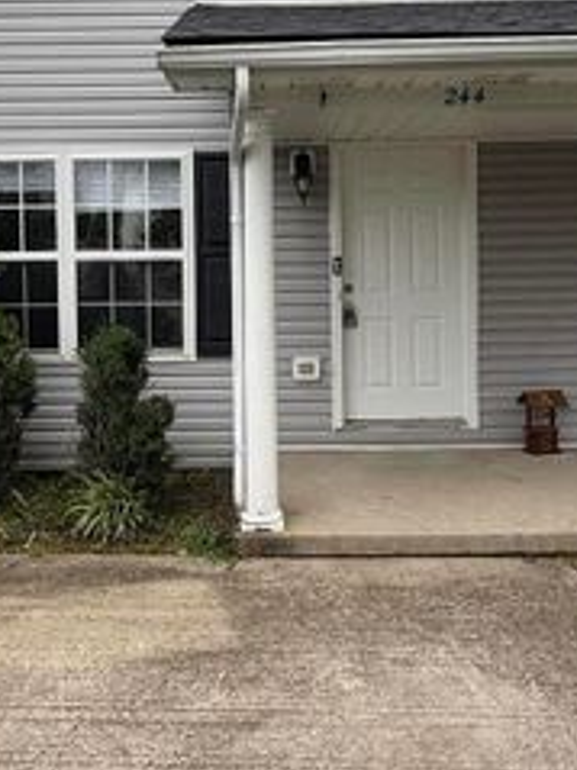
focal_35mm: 39
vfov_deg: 47.6
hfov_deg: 36.7
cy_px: 301
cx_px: 245
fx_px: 868
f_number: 2.2
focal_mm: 2.22
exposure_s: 1/241
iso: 64
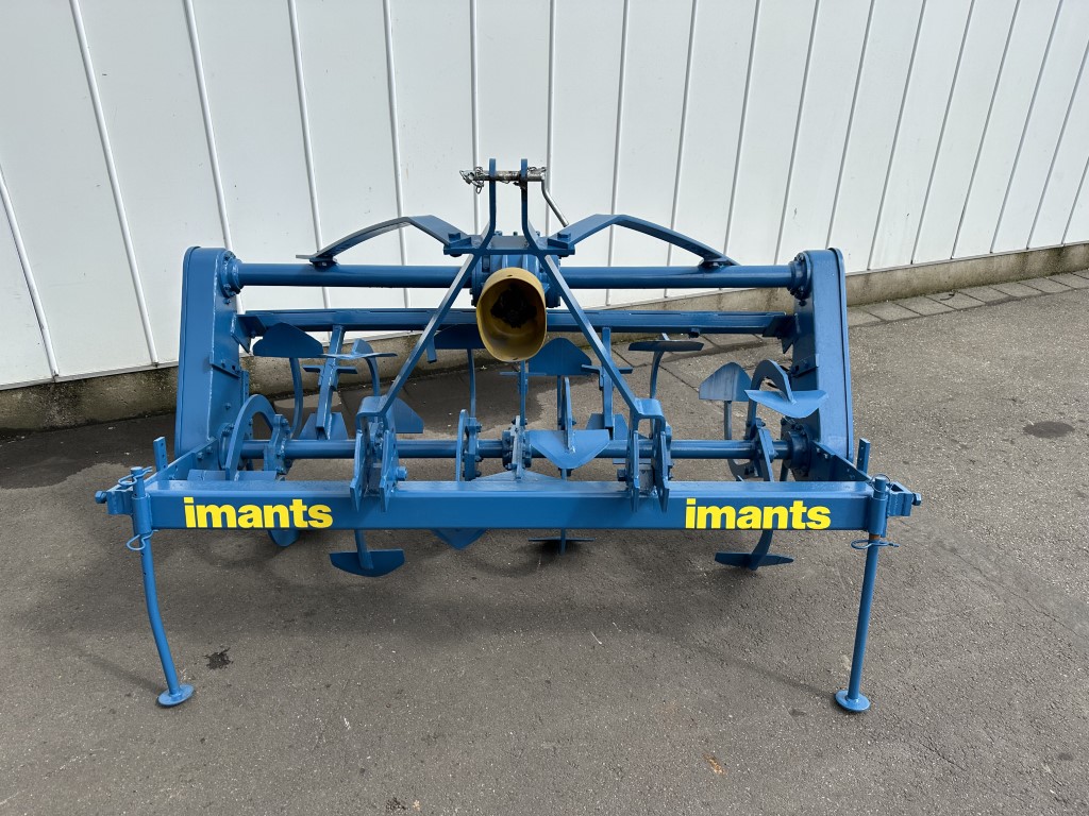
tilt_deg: -26.0
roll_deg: -0.9
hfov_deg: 71.6
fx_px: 755
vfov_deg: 56.8
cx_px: 544
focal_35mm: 24
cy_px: 408
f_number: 1.78
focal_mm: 6.86
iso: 80
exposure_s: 1/2809
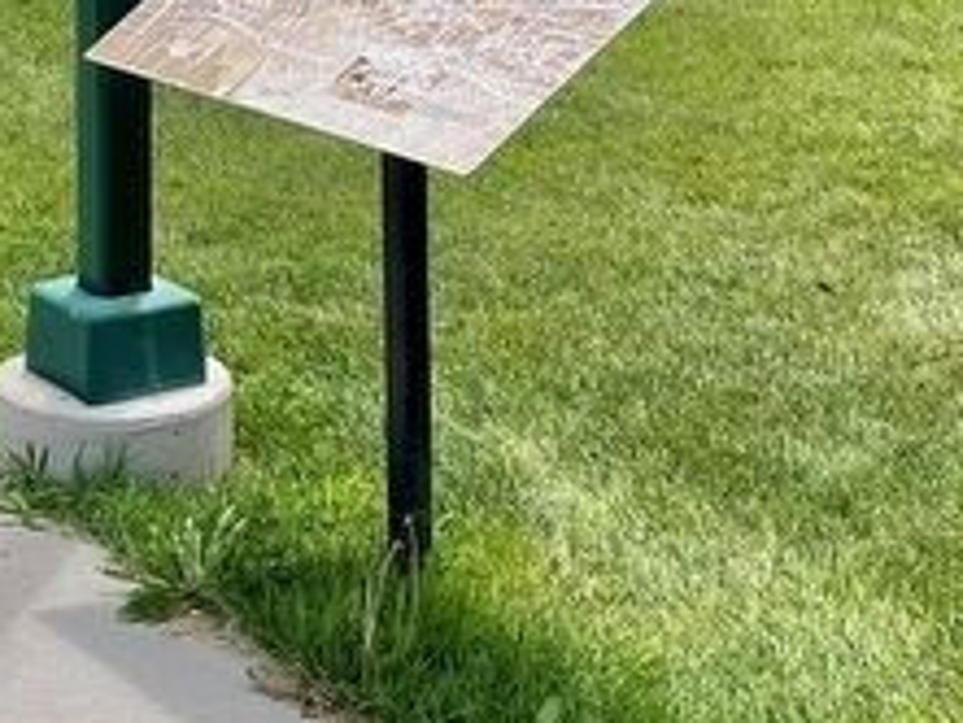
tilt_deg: -5.3
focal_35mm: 94
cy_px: -244
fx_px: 2616
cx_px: 57
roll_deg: +1.7
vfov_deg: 15.0
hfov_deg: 20.3
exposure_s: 1/2959
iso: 32
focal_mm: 4.2
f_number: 1.6
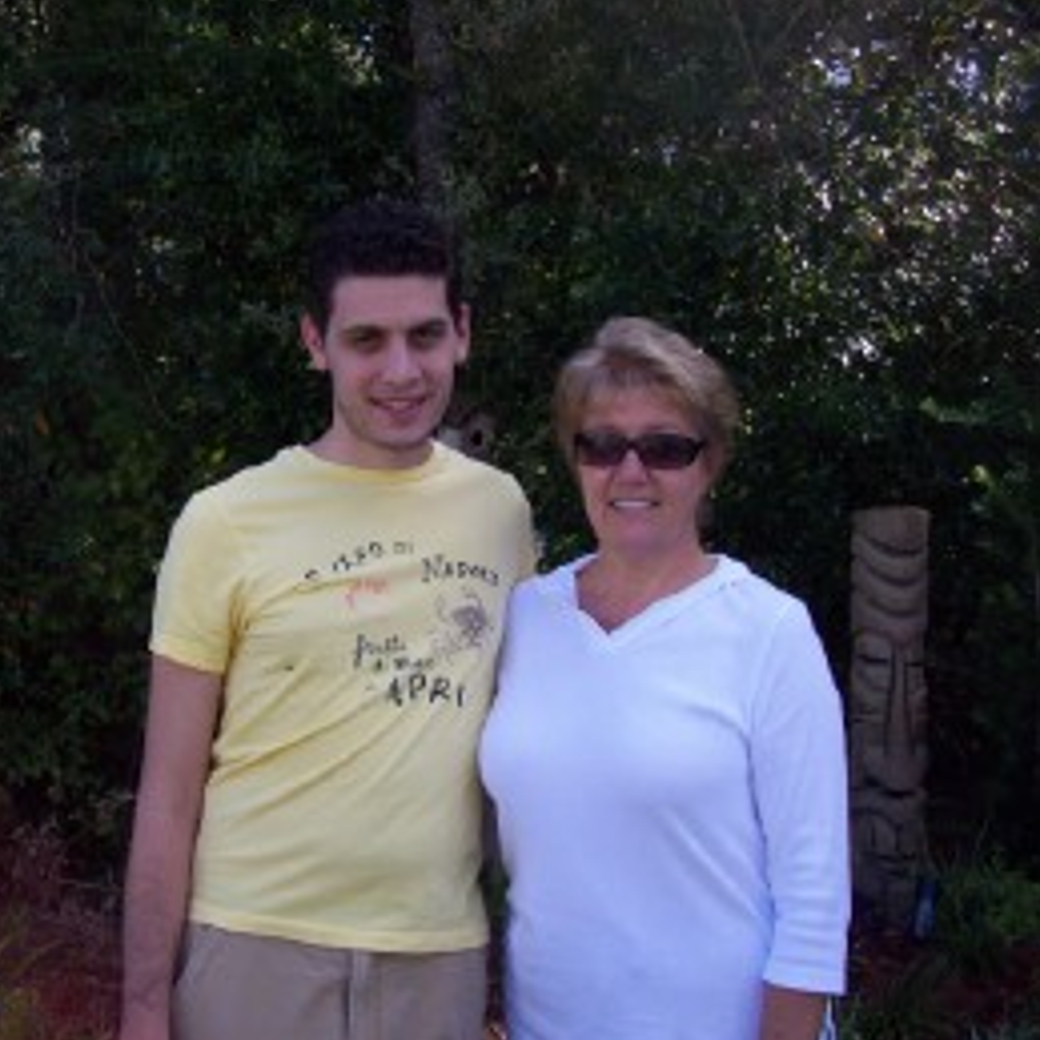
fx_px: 1666
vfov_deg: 34.6
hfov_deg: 34.6
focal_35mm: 49
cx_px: 454
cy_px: 456
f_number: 2.7
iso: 80
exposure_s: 1/444
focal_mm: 6
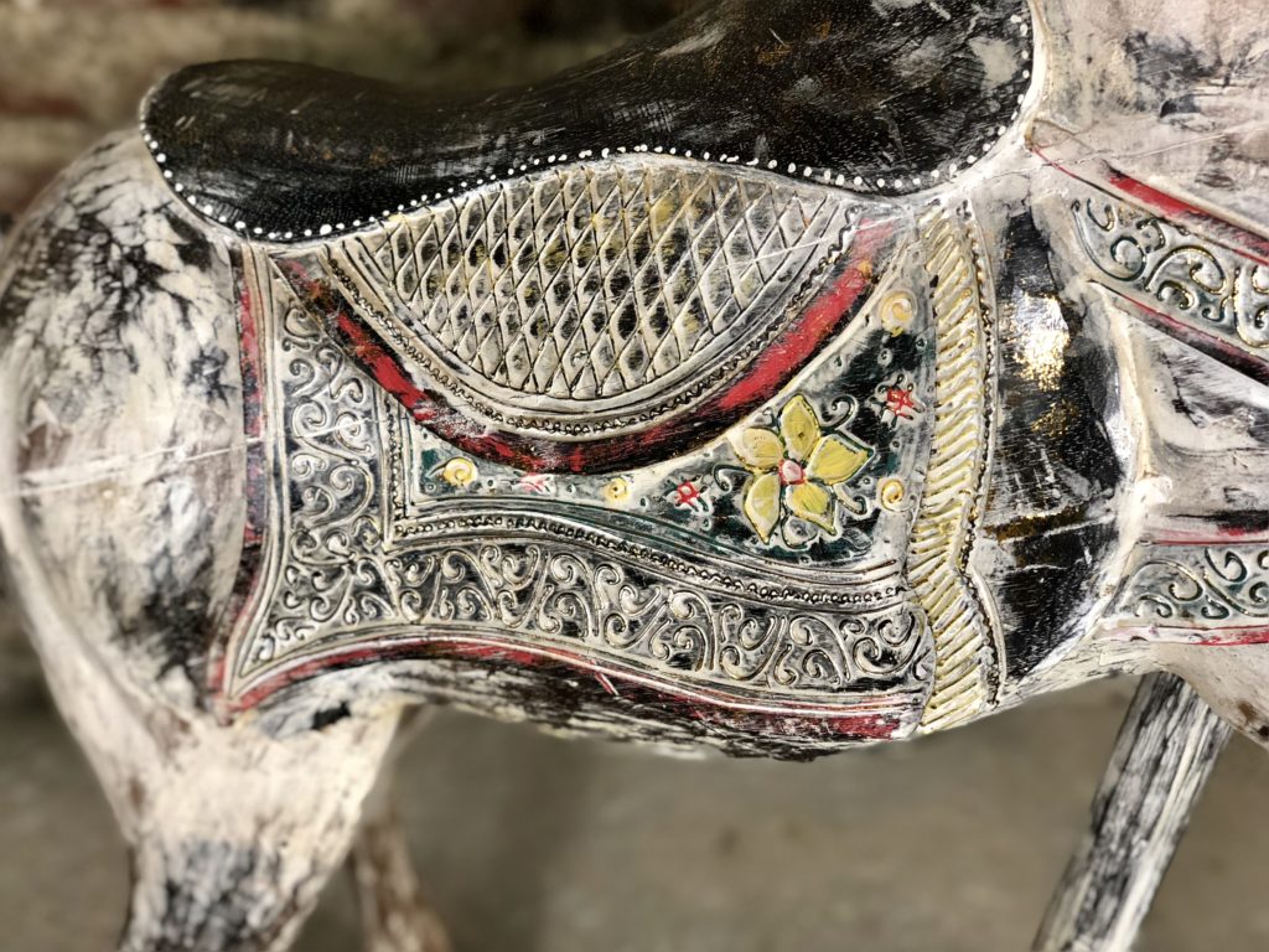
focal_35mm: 52
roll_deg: -7.6
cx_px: 634
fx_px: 1906
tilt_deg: -37.2
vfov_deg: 28.0
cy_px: 476
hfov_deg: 36.8
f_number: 2.4
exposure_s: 1/25
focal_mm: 6
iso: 125
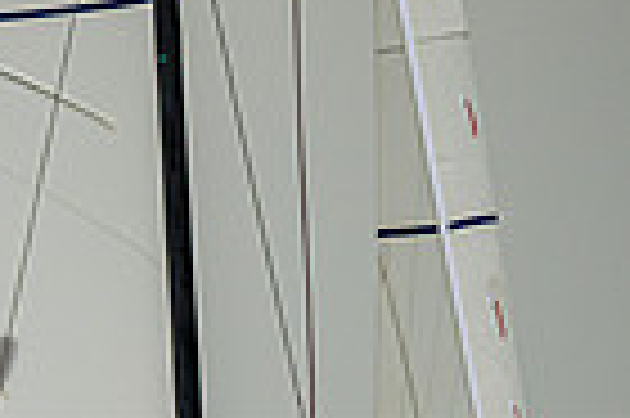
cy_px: 791
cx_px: -691
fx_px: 23947
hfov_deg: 1.5
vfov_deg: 1.0
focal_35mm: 1370
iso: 220
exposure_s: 1/4000
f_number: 5
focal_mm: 250
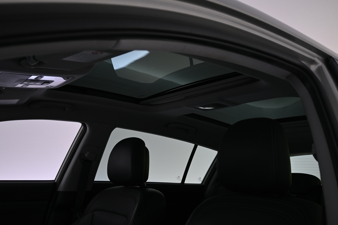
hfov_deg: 55.1
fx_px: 324
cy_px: 112
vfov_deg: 38.4
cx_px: 169
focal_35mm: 34
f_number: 4.2
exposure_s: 1/40
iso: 500
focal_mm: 23
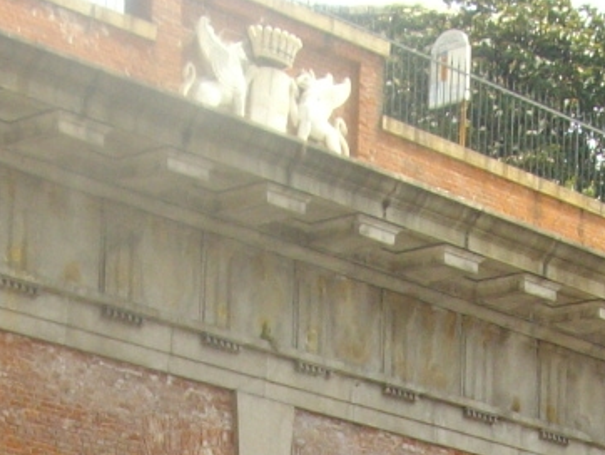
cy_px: 969
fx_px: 2781
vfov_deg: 8.7
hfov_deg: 12.4
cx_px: 411
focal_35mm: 159
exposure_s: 1/160
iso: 80
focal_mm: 6
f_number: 4.8
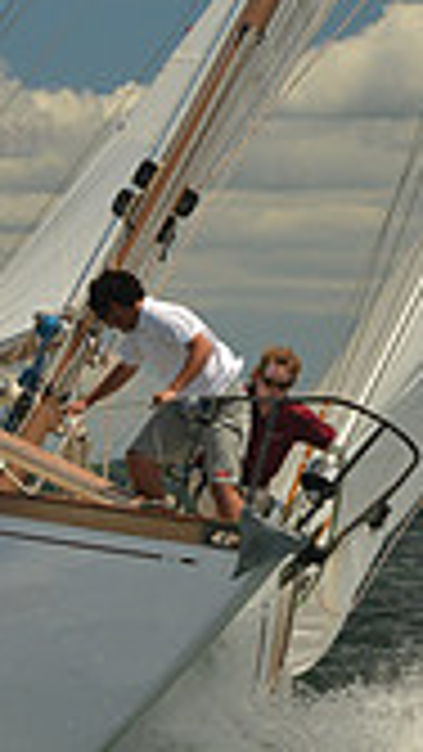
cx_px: 292
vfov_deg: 6.3
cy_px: 362
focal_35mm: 345
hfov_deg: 3.5
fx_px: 6876
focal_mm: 95
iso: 400
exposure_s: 1/800
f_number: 9
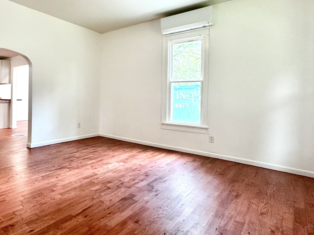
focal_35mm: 23
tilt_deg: -1.8
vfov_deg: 58.6
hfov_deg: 71.6
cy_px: 99
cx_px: 103
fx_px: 209
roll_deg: -1.4
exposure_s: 1/120
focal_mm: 2.22
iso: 200
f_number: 2.2
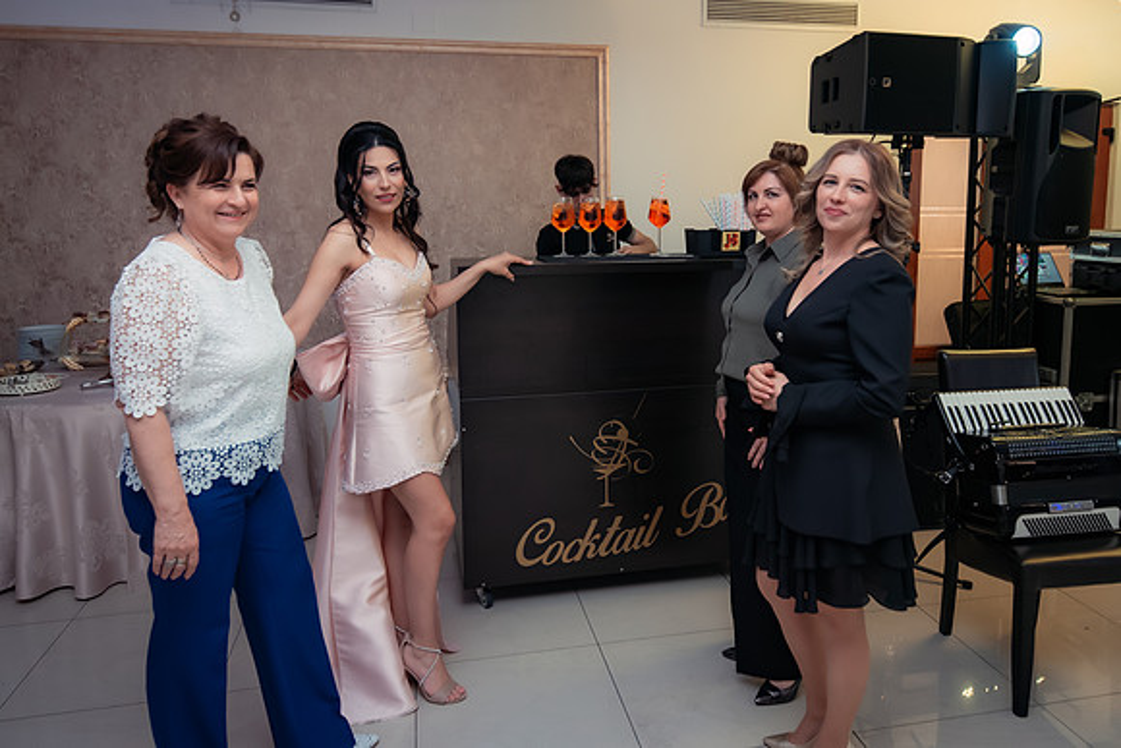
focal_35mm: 27
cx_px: 594
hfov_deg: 68.3
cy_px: 300
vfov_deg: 48.5
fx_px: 825
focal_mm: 22
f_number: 2.8
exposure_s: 1/200
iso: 1600
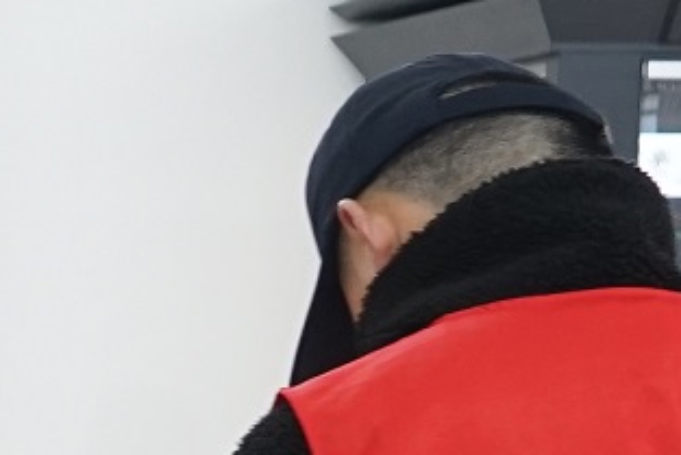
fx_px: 3482
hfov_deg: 9.6
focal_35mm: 184
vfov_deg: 7.3
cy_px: 734
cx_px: -1053
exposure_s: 1/125
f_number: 4
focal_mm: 24
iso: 1000
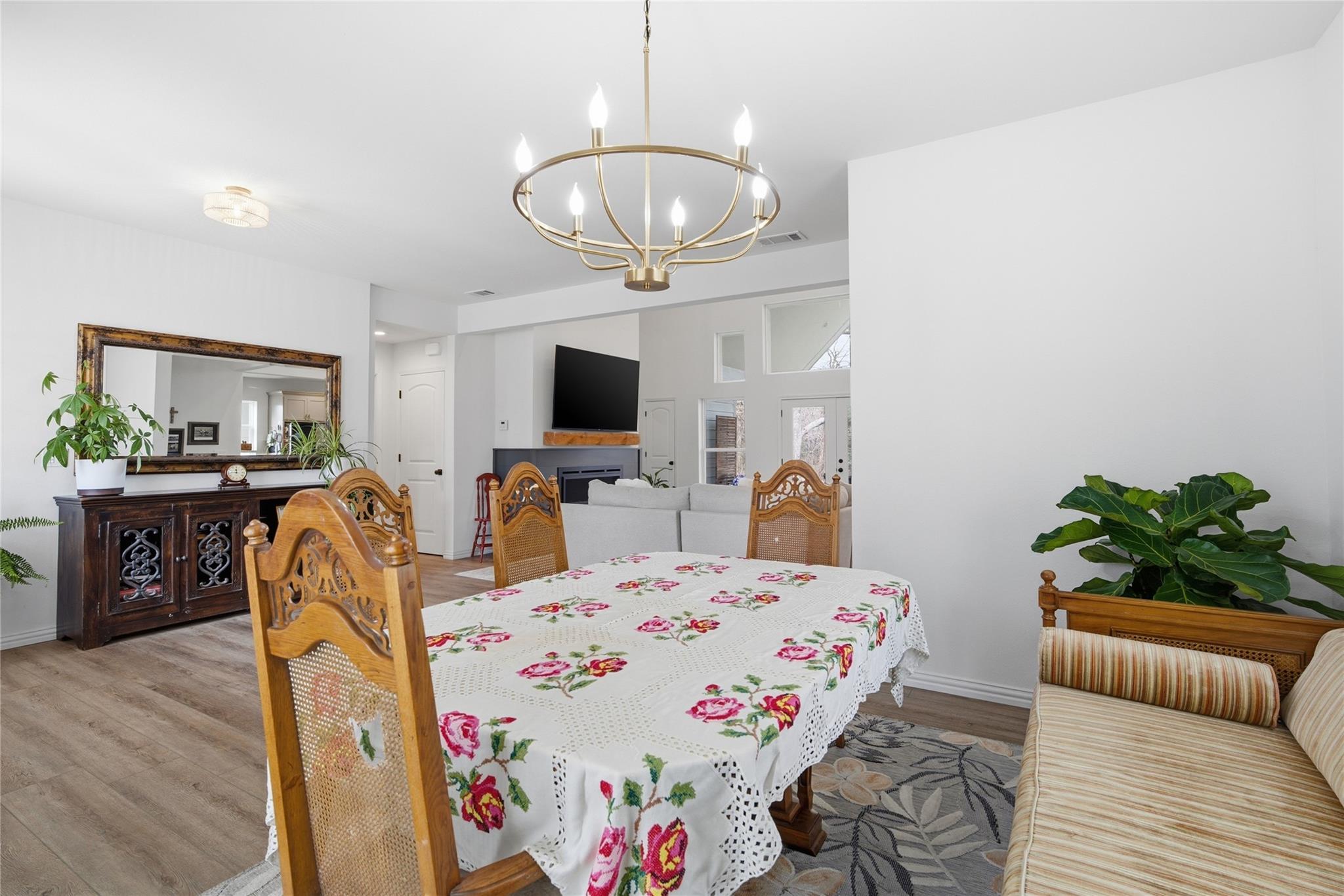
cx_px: 672
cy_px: 448
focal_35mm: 16
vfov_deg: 73.7
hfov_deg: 96.7
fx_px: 597
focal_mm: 16
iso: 160
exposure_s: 1/40
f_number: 8
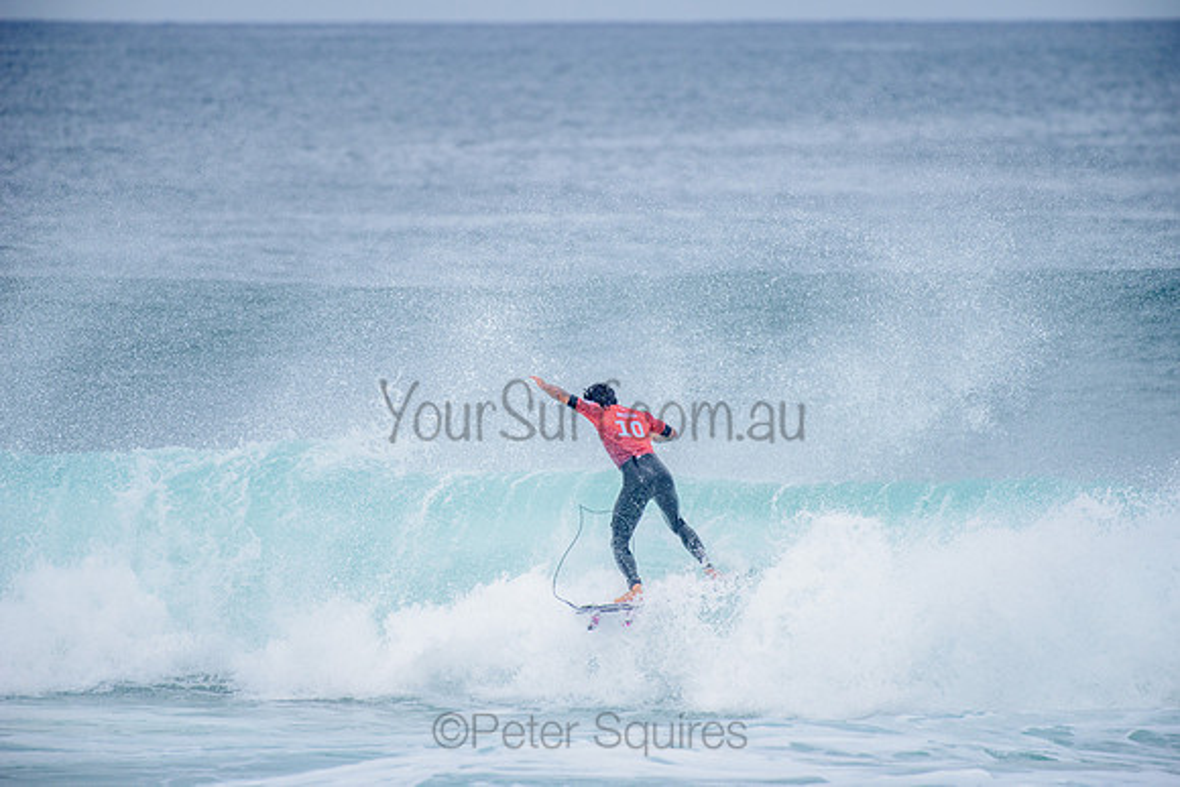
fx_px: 16392
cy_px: 394
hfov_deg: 4.1
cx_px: 590
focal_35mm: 500
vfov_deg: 2.8
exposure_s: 1/2000
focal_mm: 500
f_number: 5.6
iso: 320
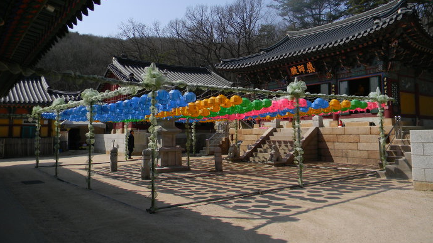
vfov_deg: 37.6
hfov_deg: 62.6
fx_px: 356
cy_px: 98
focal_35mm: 31
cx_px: 214
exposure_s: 1/377
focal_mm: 5
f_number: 7
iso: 80
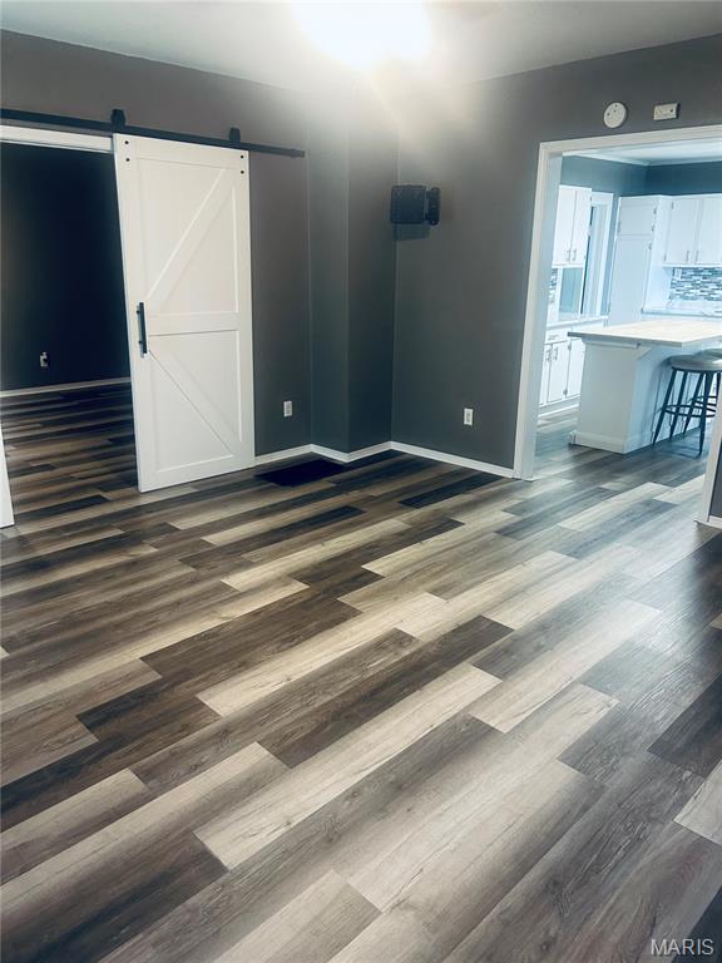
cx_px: 361
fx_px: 723
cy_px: 482
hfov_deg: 53.1
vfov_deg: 67.3
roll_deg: -1.7
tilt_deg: -19.2
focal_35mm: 26
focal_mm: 5.7
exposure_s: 1/60
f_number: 1.5
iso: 200
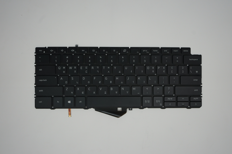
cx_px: 116
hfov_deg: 47.4
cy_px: 77
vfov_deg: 32.6
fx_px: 264
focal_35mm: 41
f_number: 4.5
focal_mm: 41
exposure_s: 1/160
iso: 640
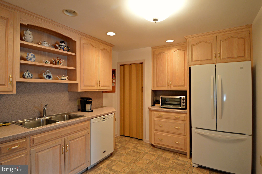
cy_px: 87
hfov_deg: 90.1
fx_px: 131
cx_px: 131
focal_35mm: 18
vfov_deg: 67.3
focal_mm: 12
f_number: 3.8
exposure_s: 1/60
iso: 800
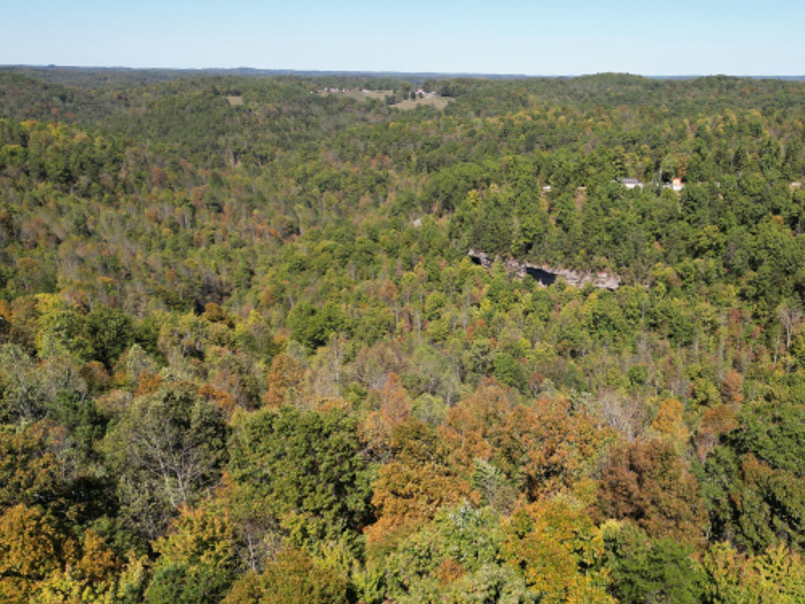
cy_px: 387
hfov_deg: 55.8
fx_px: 744
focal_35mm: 32
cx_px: 529
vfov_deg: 43.7
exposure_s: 1/2500
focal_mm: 6.72
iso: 150
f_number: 1.7
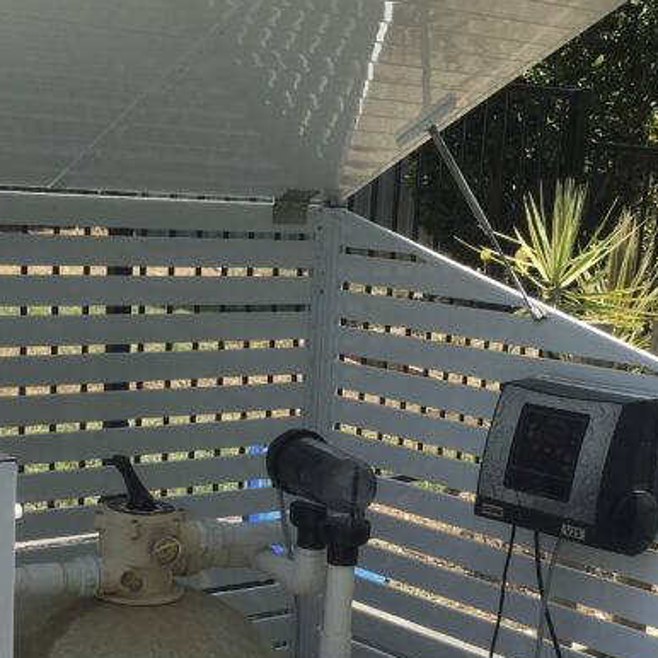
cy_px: 488
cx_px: 285
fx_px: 1462
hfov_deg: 25.3
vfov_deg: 25.1
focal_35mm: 68
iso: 25
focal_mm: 4.15
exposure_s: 1/1000
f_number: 2.2
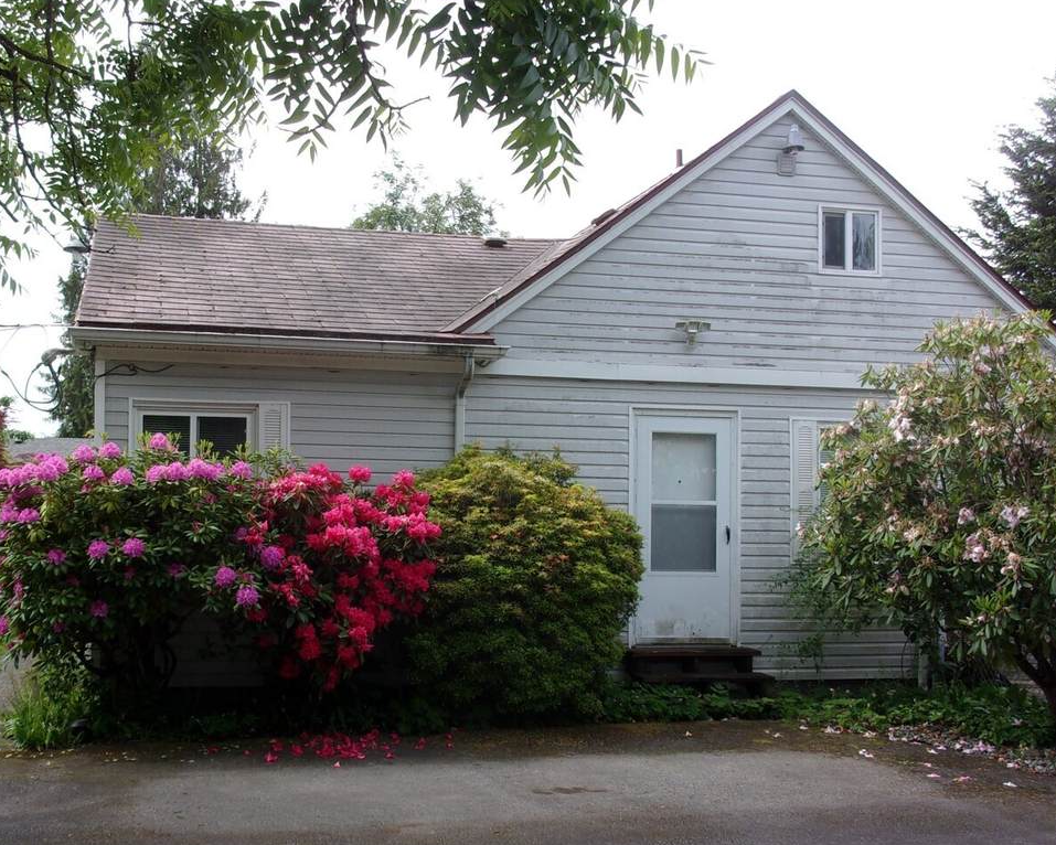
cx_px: 455
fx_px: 1469
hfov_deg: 39.5
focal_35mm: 47
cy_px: 503
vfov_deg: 32.0
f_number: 4.5
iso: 80
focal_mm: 6.4
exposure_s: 1/240
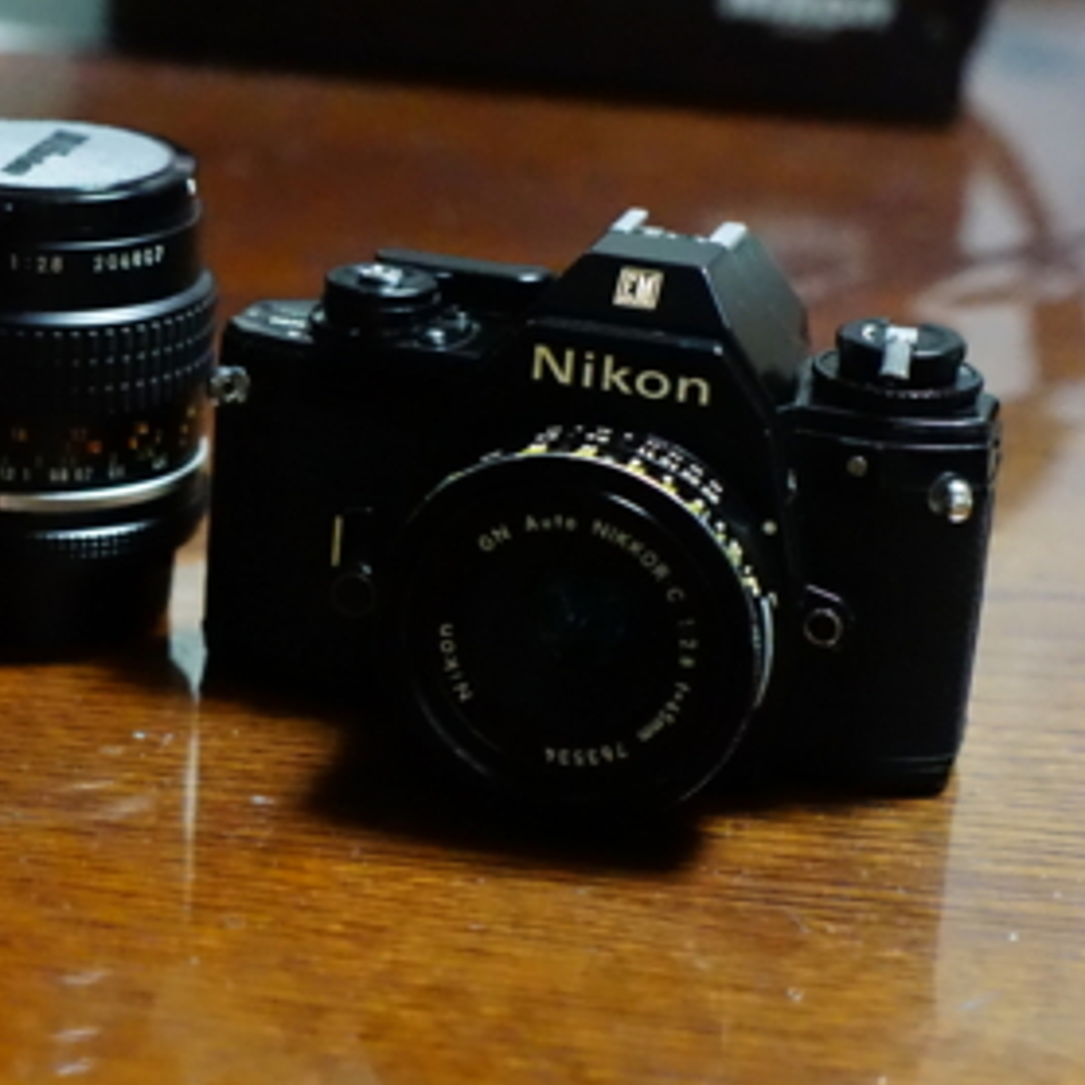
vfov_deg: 17.7
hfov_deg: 17.1
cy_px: 505
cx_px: -137
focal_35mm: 98
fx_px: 3475
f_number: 4
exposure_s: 1/80
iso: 12800
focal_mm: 50
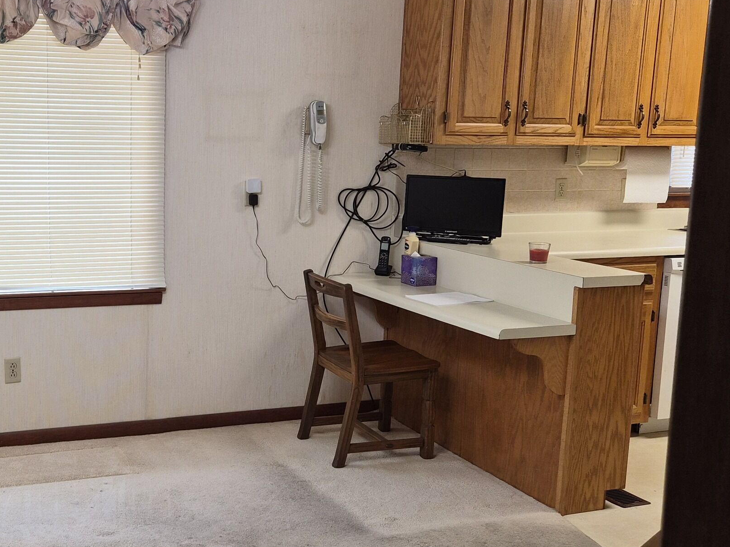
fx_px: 928
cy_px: 270
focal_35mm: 44
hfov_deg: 41.2
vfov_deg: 32.9
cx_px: 151
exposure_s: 1/120
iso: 100
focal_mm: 5.4
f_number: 1.8
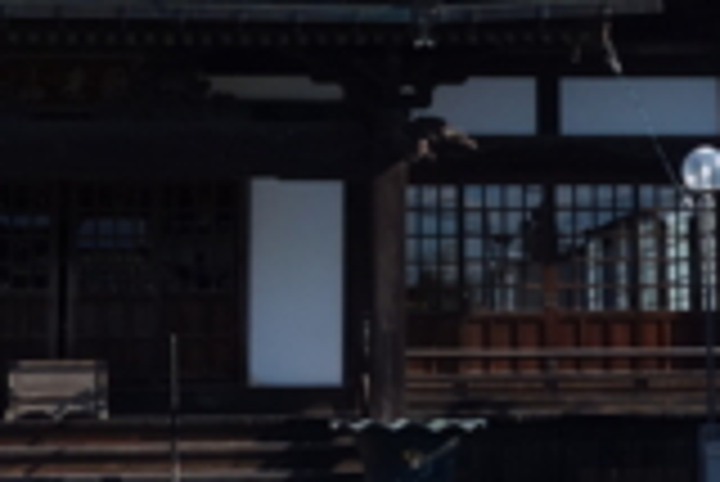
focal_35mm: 140
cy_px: -146
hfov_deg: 14.6
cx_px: 544
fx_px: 2802
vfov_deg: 9.6
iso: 125
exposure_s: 1/400
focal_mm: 10.4
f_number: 5.6
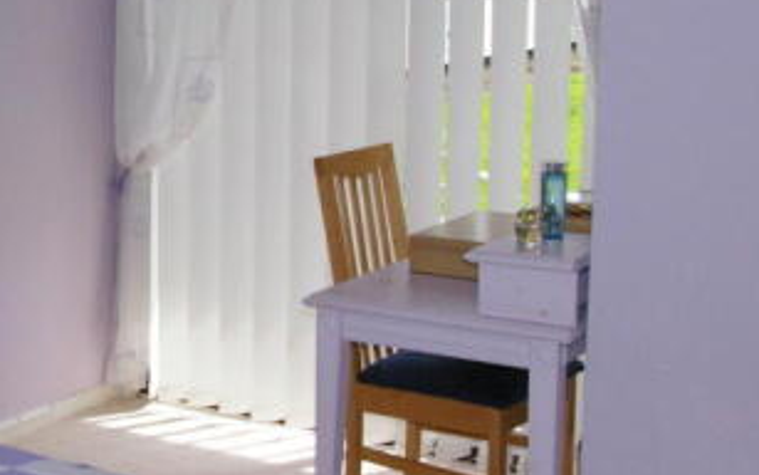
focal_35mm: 75
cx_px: 17
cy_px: 148
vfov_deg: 17.3
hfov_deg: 26.2
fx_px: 1554
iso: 1600
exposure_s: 1/180
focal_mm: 23
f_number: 19
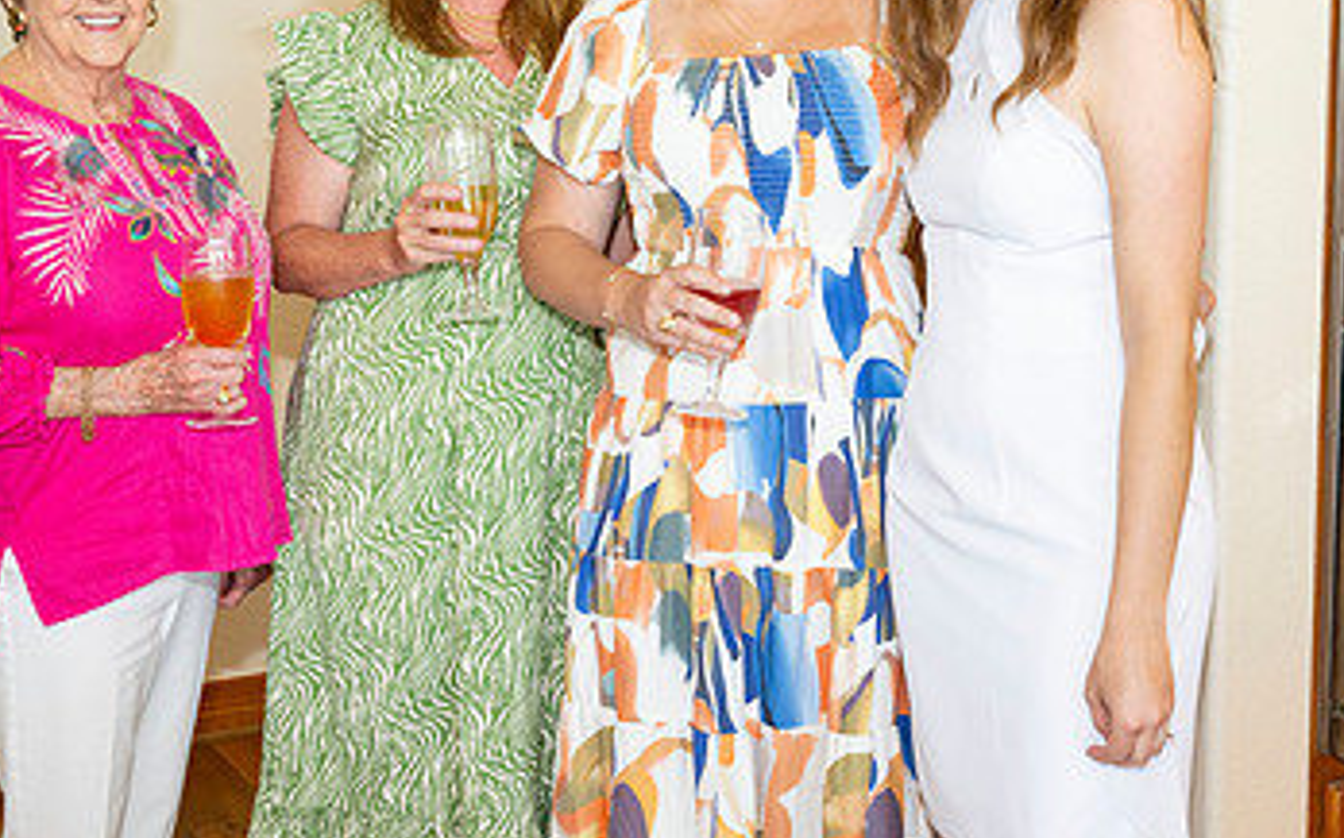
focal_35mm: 57
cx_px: 641
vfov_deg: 22.5
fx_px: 2086
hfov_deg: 35.7
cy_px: 199
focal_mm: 33.5
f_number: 5.6
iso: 800
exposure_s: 1/80
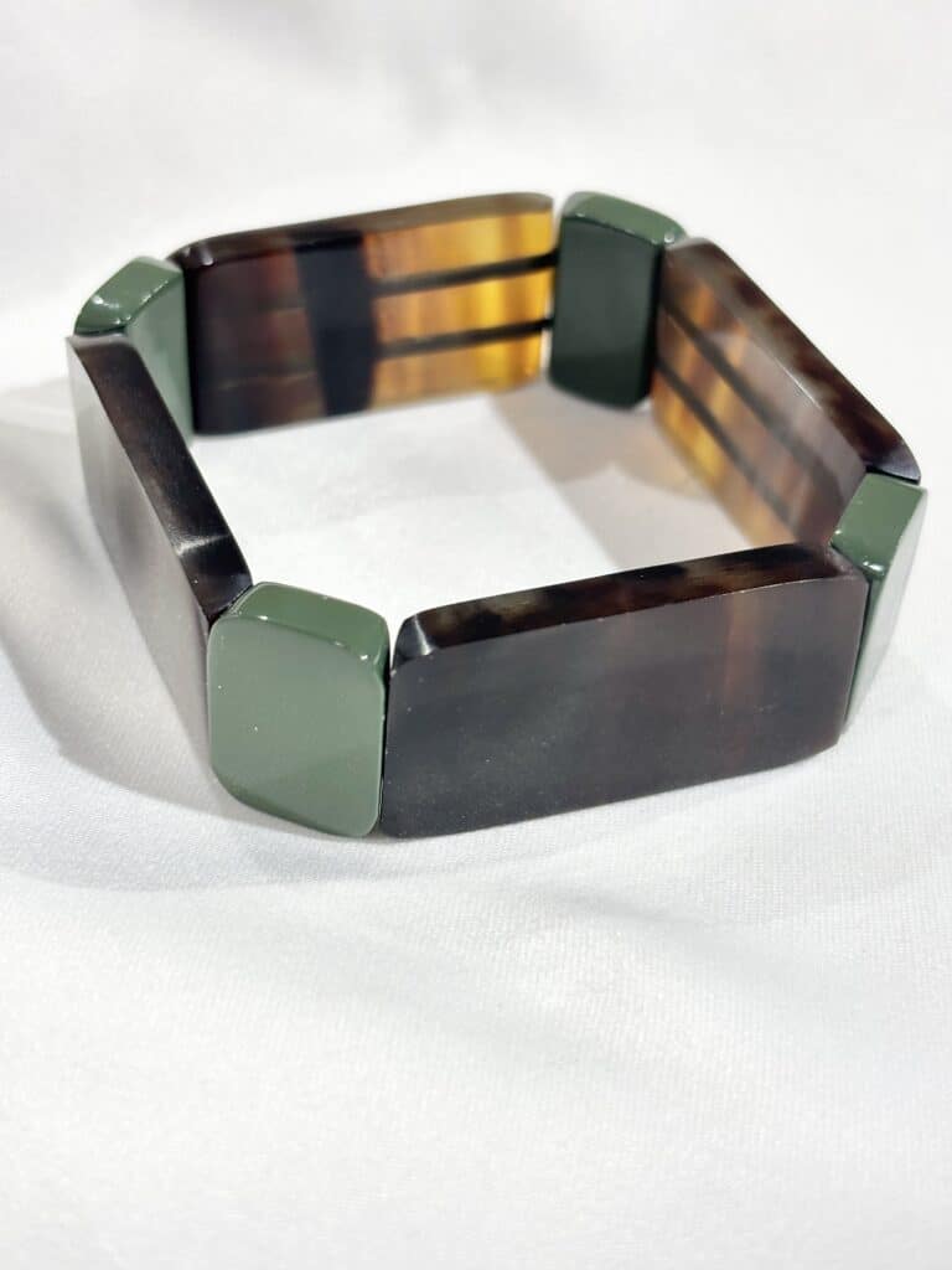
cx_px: 476
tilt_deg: -32.6
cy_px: 635
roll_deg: +3.7
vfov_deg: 36.8
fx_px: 1907
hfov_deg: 28.0
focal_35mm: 52
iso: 25
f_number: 1.6
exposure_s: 1/100
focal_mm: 5.96
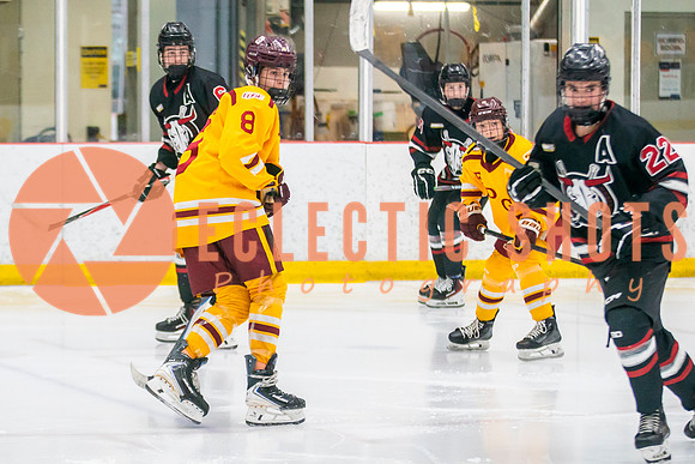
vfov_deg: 7.2
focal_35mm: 190
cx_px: 133
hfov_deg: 10.8
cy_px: 277
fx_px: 3668
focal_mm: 100
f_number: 2.8
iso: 1250
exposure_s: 1/640
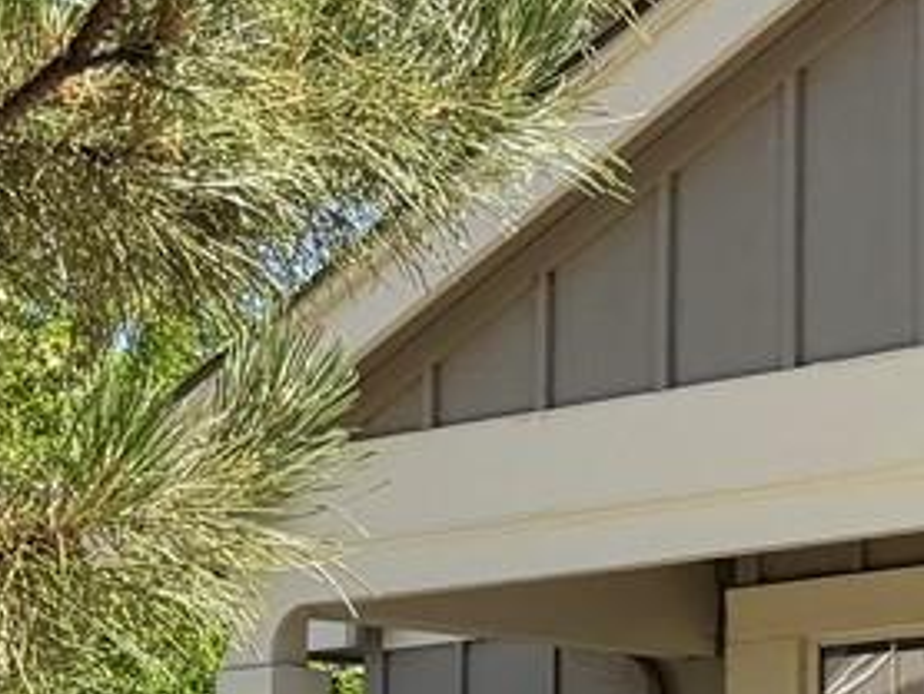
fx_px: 3687
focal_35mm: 138
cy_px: 644
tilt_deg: +6.3
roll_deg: +1.3
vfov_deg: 10.7
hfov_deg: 13.8
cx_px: 1193
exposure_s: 1/2110
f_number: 1.78
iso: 80
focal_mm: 6.76
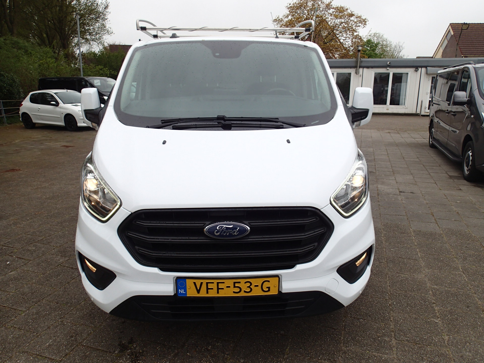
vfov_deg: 54.9
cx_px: 242
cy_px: 182
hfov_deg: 69.4
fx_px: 350
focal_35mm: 25
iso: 100
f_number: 2.8
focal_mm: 4.5
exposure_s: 1/640
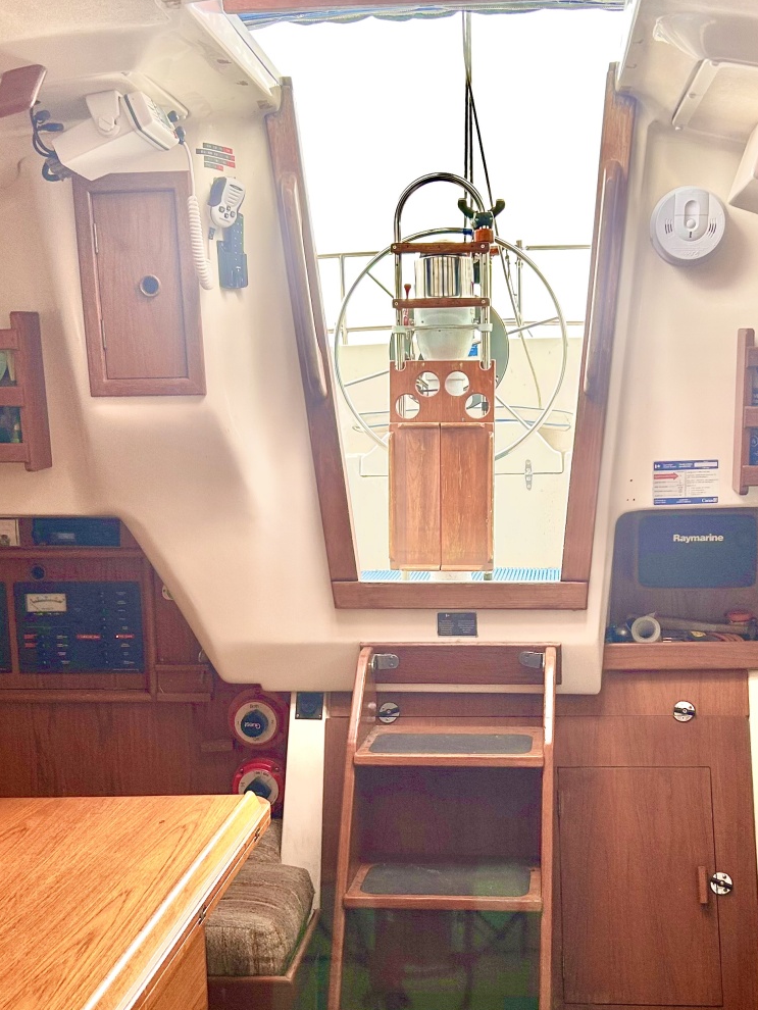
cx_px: 439
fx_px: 1226
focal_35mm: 42
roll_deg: +2.7
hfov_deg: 34.3
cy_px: 600
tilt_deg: -8.3
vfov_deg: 44.6
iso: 40
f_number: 1.5
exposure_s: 1/164
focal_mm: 5.7
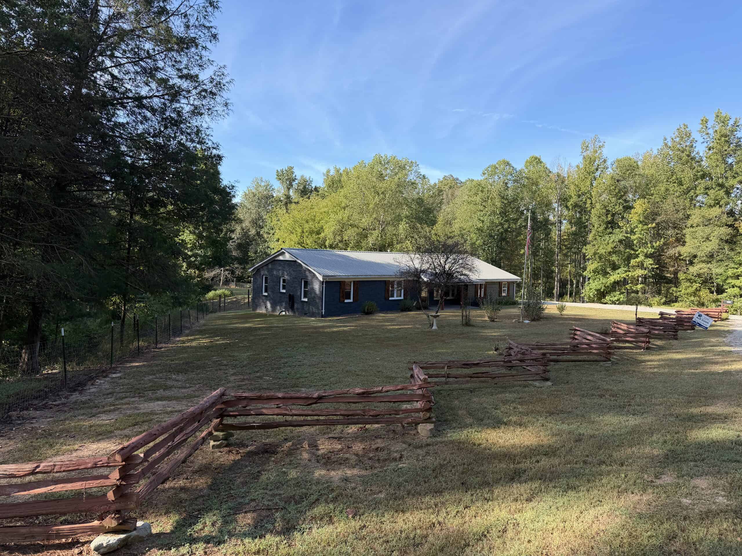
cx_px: 371
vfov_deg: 56.8
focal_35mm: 24
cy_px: 278
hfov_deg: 71.6
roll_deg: -0.7
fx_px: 514
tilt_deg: -3.1
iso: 80
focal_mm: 6.76
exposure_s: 1/1585
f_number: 1.78
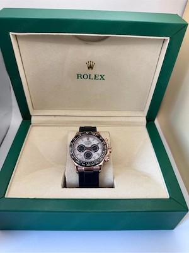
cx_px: 94
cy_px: 126
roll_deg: -3.3
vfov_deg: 71.6
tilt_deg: -40.3
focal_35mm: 24
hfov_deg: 56.8
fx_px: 175
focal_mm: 6.76
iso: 64
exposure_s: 1/71
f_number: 1.78
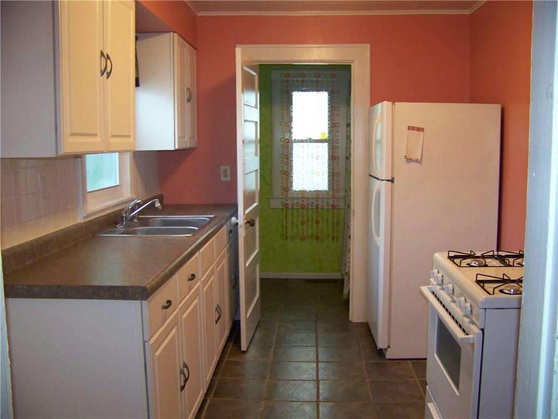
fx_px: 580
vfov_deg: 39.7
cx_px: 279
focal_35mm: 36
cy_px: 210
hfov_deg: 51.4
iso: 200
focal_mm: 5.85
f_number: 2.8
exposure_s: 1/30
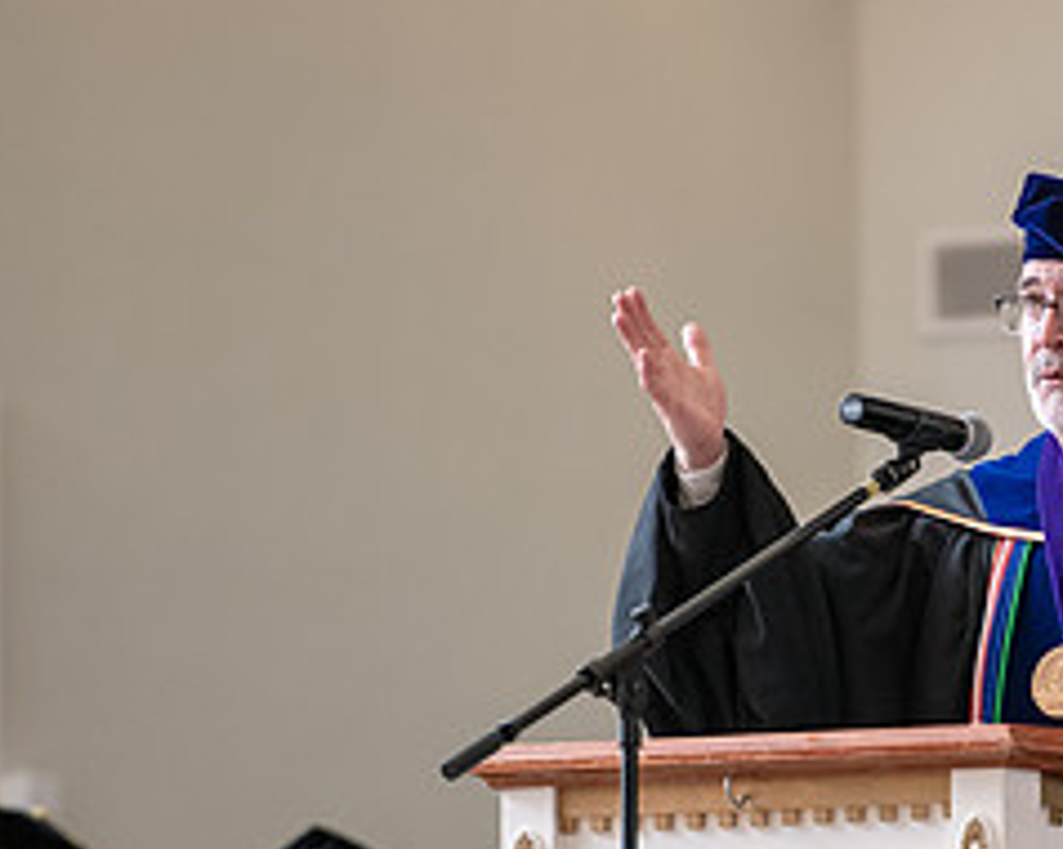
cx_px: 1032
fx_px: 14397
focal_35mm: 458
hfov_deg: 4.2
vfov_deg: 3.4
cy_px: 695
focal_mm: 200
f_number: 3.2
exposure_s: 1/200
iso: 1250
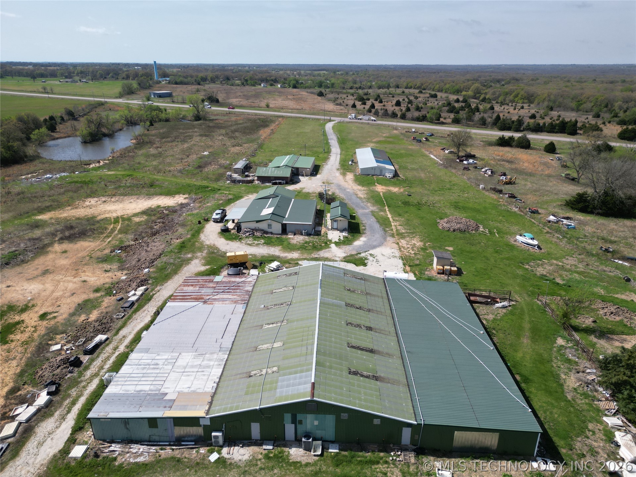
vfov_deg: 56.8
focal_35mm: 24
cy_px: 238
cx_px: 318
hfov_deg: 71.6
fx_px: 441
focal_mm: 6.72
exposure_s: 1/3200
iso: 130
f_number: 1.7
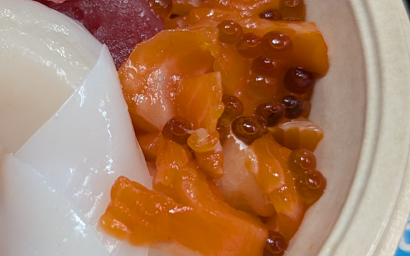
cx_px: 56
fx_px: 771
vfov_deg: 18.9
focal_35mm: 69
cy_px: 115
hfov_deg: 28.8
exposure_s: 1/106
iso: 22
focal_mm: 6.9
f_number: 1.68
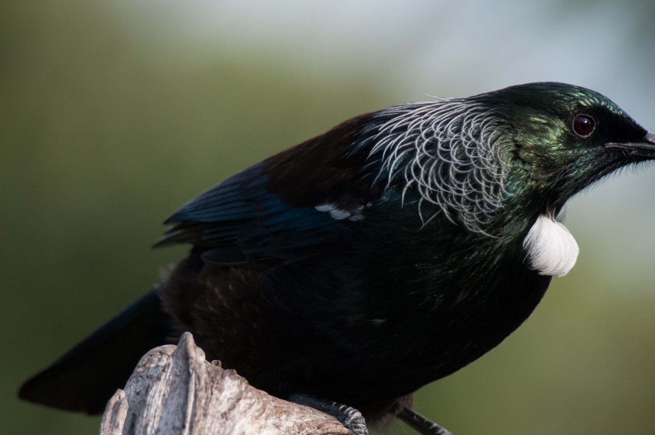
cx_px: 290
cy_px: 276
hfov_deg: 2.1
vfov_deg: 1.4
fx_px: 17702
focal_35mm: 974
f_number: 6.3
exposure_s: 1/1250
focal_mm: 460
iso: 500
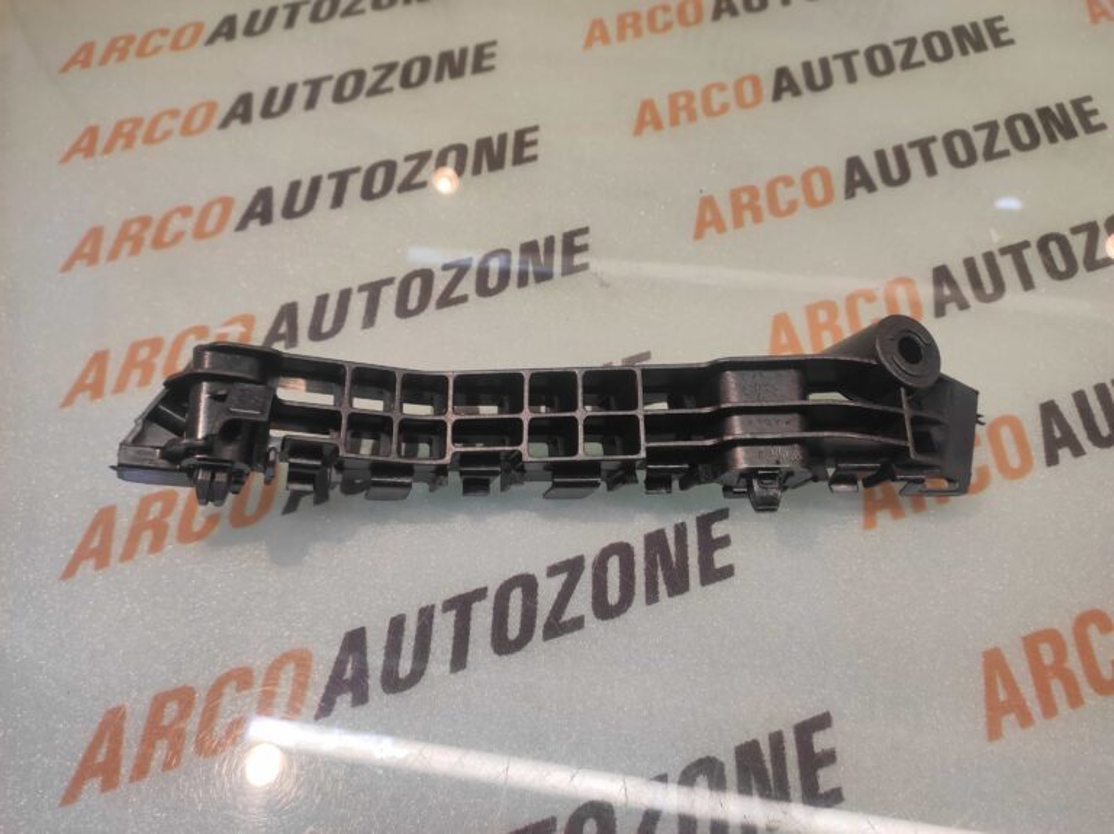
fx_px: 547
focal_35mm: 17
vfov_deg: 74.7
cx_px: 557
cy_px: 417
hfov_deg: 91.1
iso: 99
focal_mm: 4.74
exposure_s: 1/33
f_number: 1.79
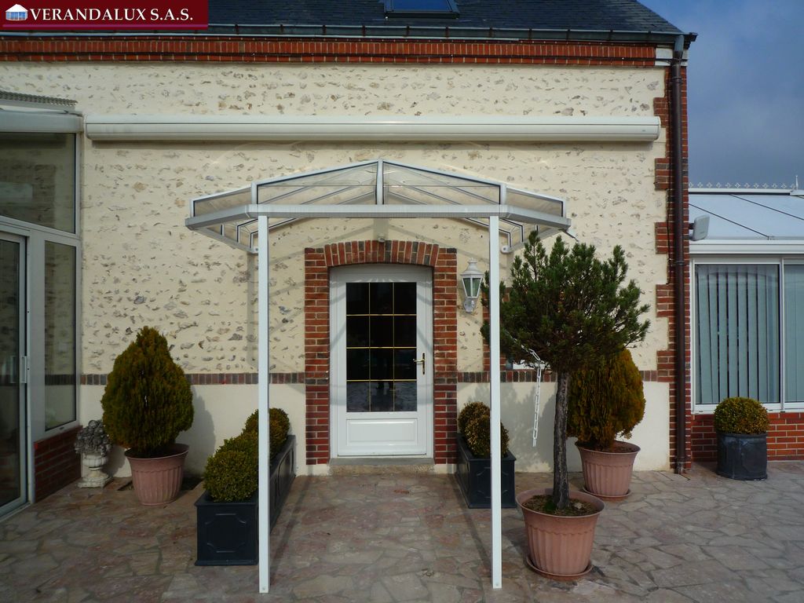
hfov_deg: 69.4
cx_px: 402
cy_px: 302
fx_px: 581
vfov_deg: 54.9
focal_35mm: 25
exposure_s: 1/800
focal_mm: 4.4
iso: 100
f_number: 5.6
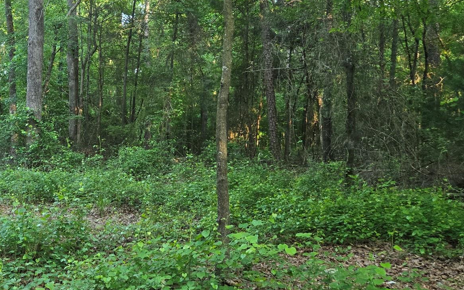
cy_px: 130
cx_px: 108
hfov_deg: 44.4
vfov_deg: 29.9
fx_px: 544
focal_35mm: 43
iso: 250
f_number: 1.8
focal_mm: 5.4
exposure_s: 1/180
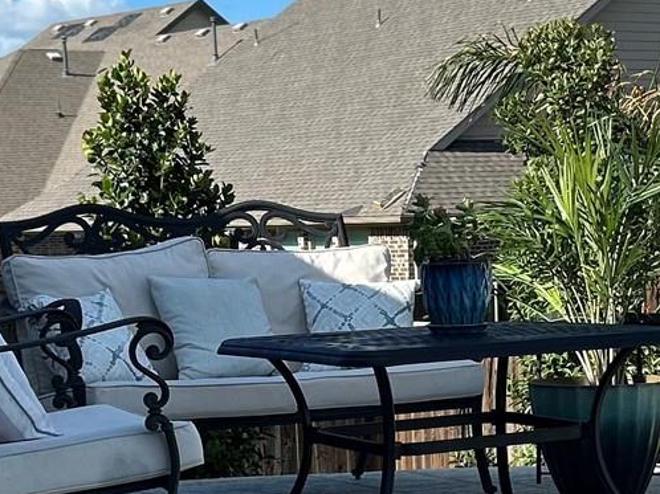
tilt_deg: -6.3
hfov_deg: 18.4
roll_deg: +1.3
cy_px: 415
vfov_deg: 13.7
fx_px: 2039
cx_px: 346
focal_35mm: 107
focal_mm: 5.7
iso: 50
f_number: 1.5
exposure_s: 1/3257
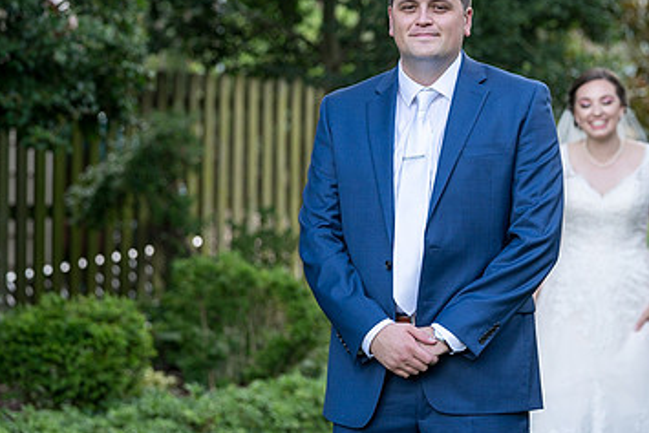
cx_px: 492
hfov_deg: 12.0
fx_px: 3066
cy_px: 240
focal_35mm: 170
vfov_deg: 8.1
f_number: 4
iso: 100
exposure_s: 1/200
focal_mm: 104
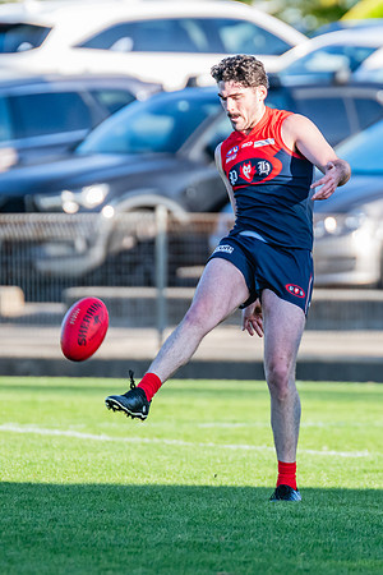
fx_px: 12277
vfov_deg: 2.7
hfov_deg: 1.8
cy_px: 296
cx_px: 267
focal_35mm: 769
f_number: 5
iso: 800
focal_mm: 380
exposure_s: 1/1600
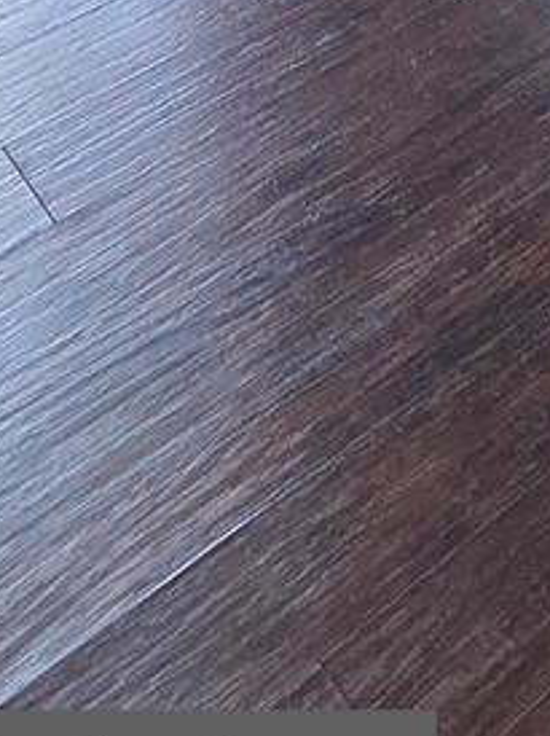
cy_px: -1134
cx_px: 1312
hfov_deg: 14.1
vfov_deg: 14.2
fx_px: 1549
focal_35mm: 73
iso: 50
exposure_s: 1/120
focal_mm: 2.2
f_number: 2.2
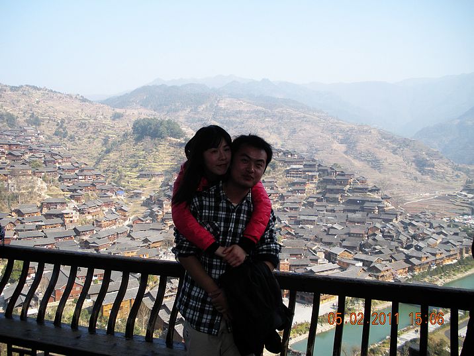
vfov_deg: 39.7
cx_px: 237
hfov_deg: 51.4
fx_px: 493
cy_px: 178
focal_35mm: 36
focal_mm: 6.3
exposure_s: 1/238
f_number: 3.5
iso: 64
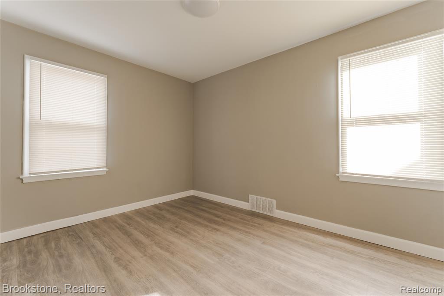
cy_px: 148
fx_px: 173
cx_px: 222
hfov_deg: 104.3
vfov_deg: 81.2
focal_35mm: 14
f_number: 18
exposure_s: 1/2.5
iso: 250
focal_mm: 14
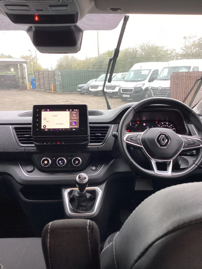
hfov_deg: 45.5
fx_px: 241
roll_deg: +0.9
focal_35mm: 31
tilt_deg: -14.1
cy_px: 134
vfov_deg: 58.3
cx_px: 101
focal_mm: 3.3
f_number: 2.4
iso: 80
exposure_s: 1/100
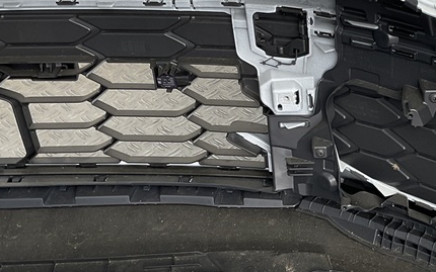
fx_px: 856
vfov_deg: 18.1
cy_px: 167
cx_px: 404
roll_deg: -1.5
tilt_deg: -40.6
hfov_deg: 27.4
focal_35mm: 72
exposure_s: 1/145
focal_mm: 3
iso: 16
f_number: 1.8
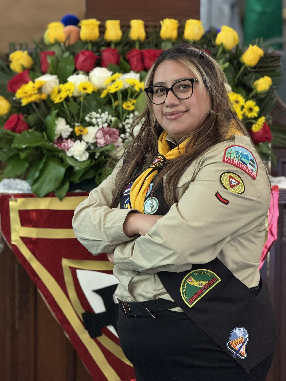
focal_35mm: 120
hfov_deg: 12.3
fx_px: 1322
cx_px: 143
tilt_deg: -6.5
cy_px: 190
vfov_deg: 16.4
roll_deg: +0.5
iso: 500
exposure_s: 1/40
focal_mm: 15.66
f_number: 2.8
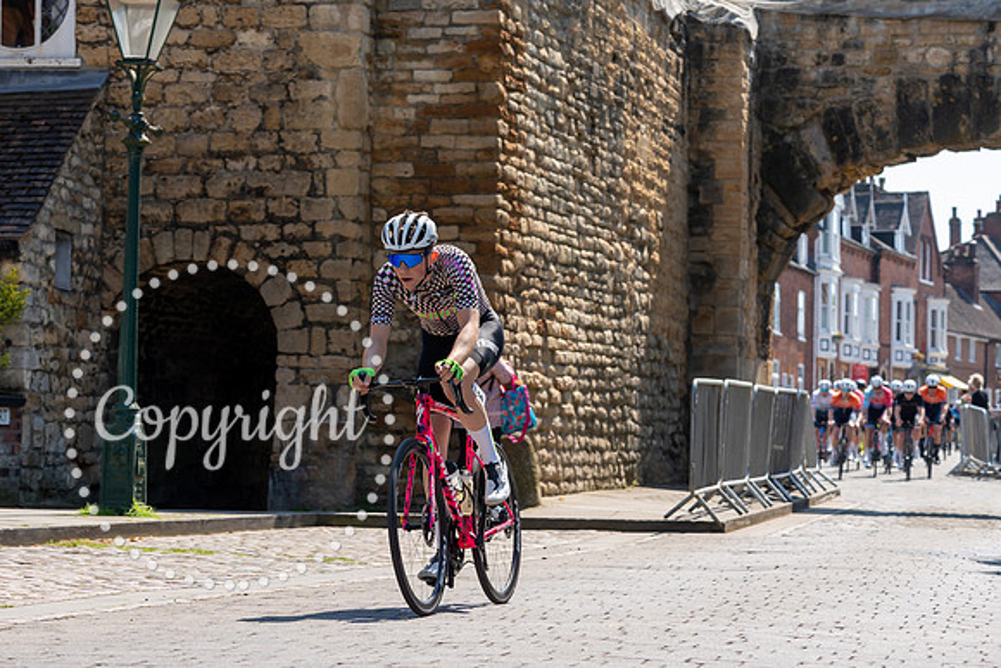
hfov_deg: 18.9
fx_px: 2996
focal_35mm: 108
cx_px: 337
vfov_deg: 12.7
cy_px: 306
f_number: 5
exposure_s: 1/800
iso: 160
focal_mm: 75
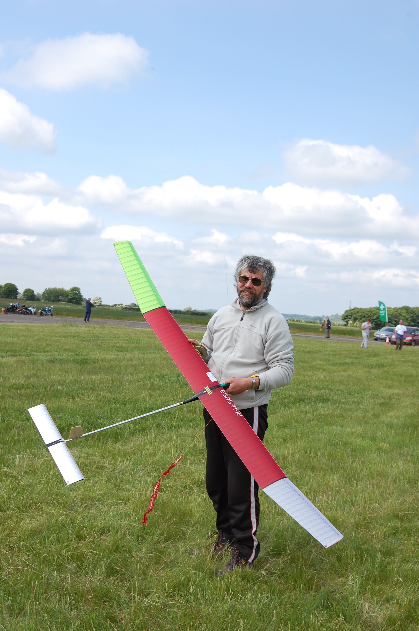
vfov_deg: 42.4
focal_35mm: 46
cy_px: 316
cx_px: 210
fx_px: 813
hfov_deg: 28.9
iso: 200
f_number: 9
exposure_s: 1/320
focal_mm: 31
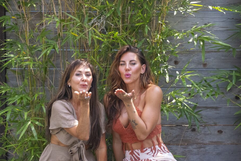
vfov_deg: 14.7
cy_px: 86
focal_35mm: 93
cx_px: 111
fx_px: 622
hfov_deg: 21.9
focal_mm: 55
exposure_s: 1/500
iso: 3200
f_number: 13
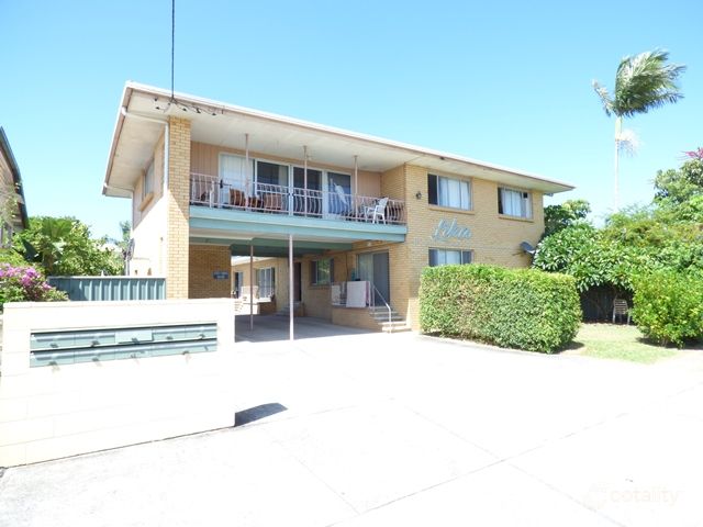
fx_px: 406
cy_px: 264
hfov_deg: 81.7
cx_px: 352
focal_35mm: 20
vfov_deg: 66.0
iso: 100
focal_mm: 3.58
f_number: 5.6
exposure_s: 1/125
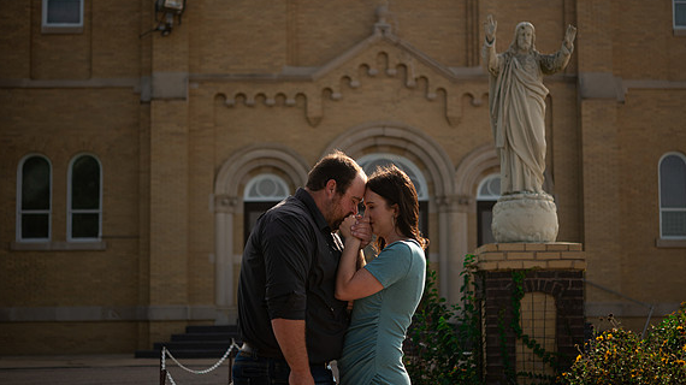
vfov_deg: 18.8
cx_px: 345
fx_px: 1164
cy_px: 196
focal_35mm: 64
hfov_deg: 32.8
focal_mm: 60
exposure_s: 1/1000
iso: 100
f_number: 2.8
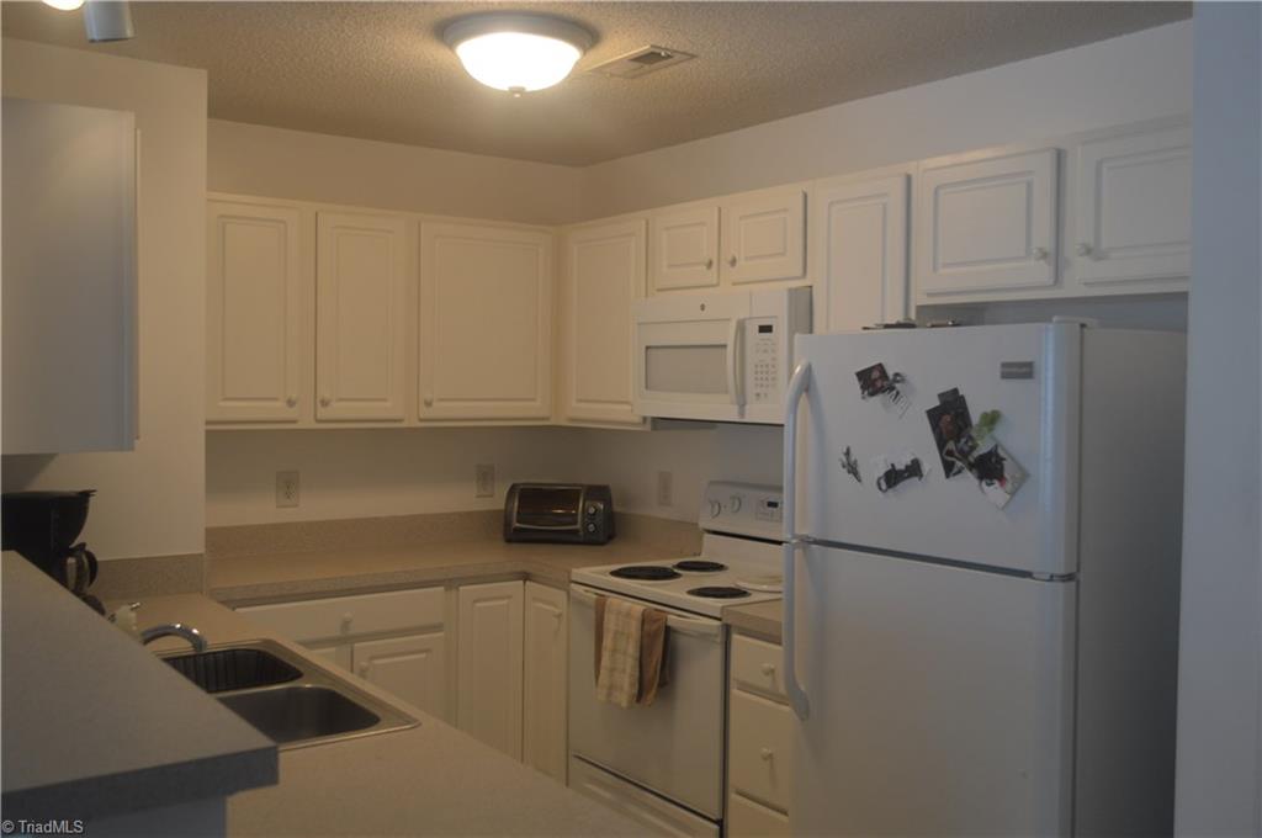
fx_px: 1155
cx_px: 631
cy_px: 419
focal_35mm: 33
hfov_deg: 57.3
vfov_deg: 39.9
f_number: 4
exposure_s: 1/60
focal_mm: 22
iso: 400
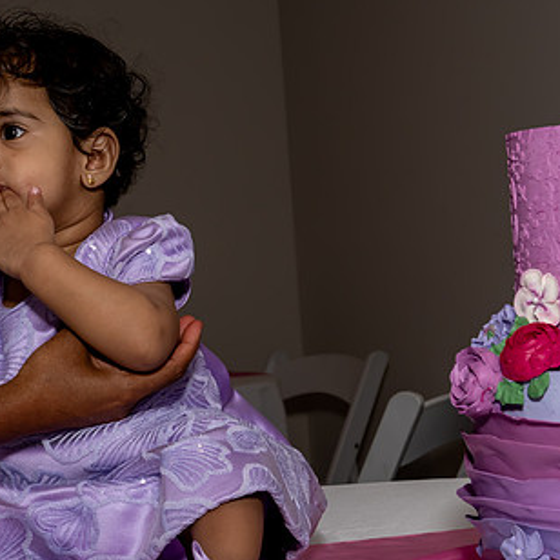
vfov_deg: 20.9
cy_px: 296
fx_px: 1519
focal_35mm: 83
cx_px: 206
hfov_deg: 20.8
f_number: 7.1
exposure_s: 1/250
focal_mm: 31
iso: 640
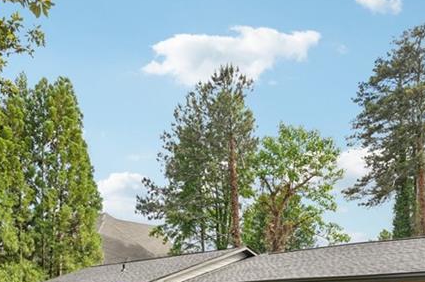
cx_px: 244
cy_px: 318
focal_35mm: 41
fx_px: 483
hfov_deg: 47.3
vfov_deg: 29.1
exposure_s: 1/40
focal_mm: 17
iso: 100
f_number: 8
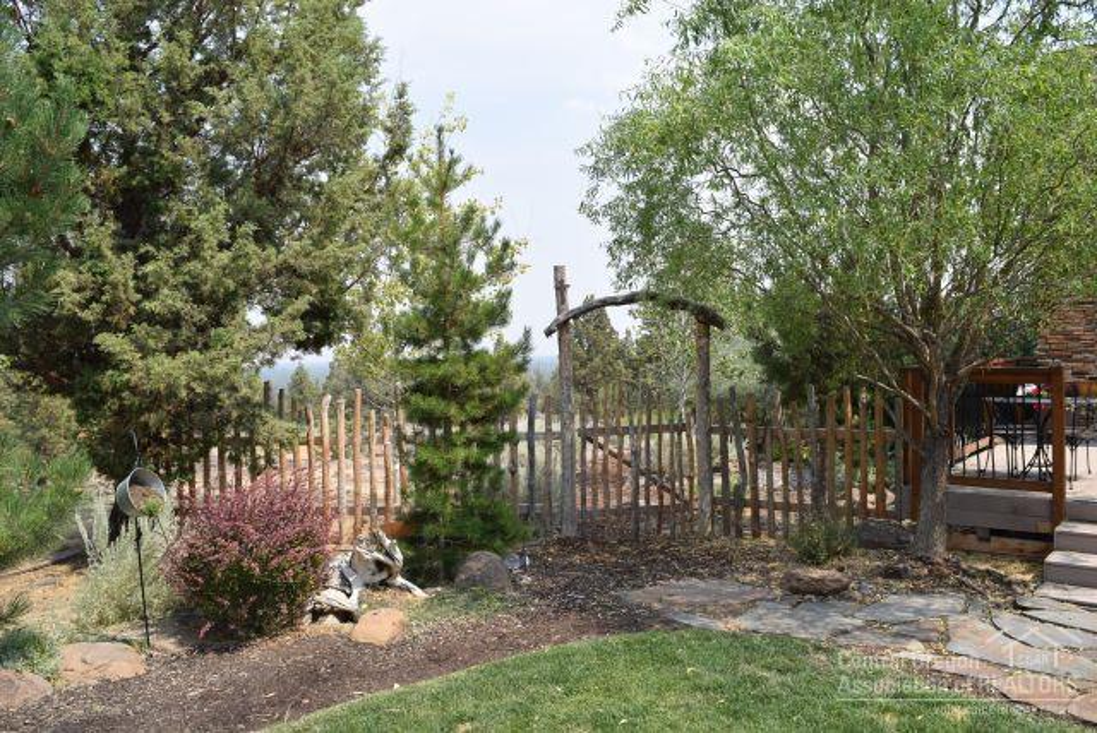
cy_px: 366
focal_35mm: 27
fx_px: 823
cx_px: 548
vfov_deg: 48.0
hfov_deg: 67.3
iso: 100
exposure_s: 1/200
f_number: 8
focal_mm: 18
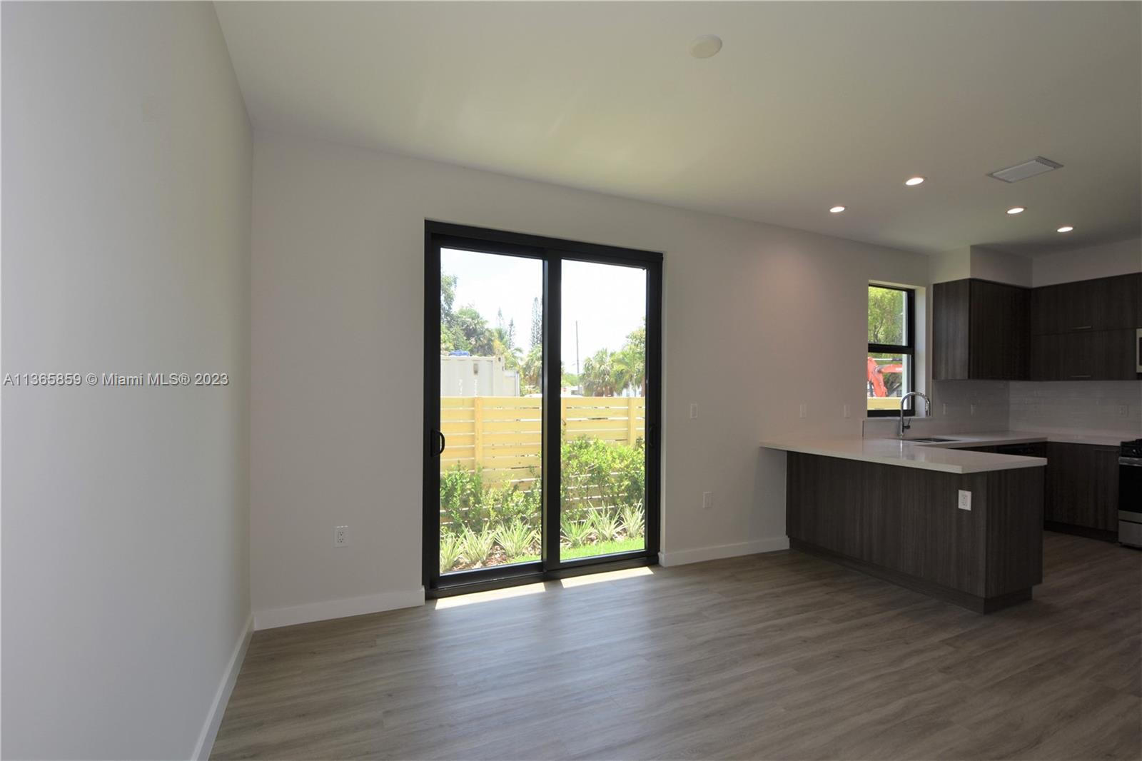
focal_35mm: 15
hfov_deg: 100.4
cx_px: 571
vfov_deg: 77.3
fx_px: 476
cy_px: 380
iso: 200
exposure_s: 1/160
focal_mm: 10
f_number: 6.3
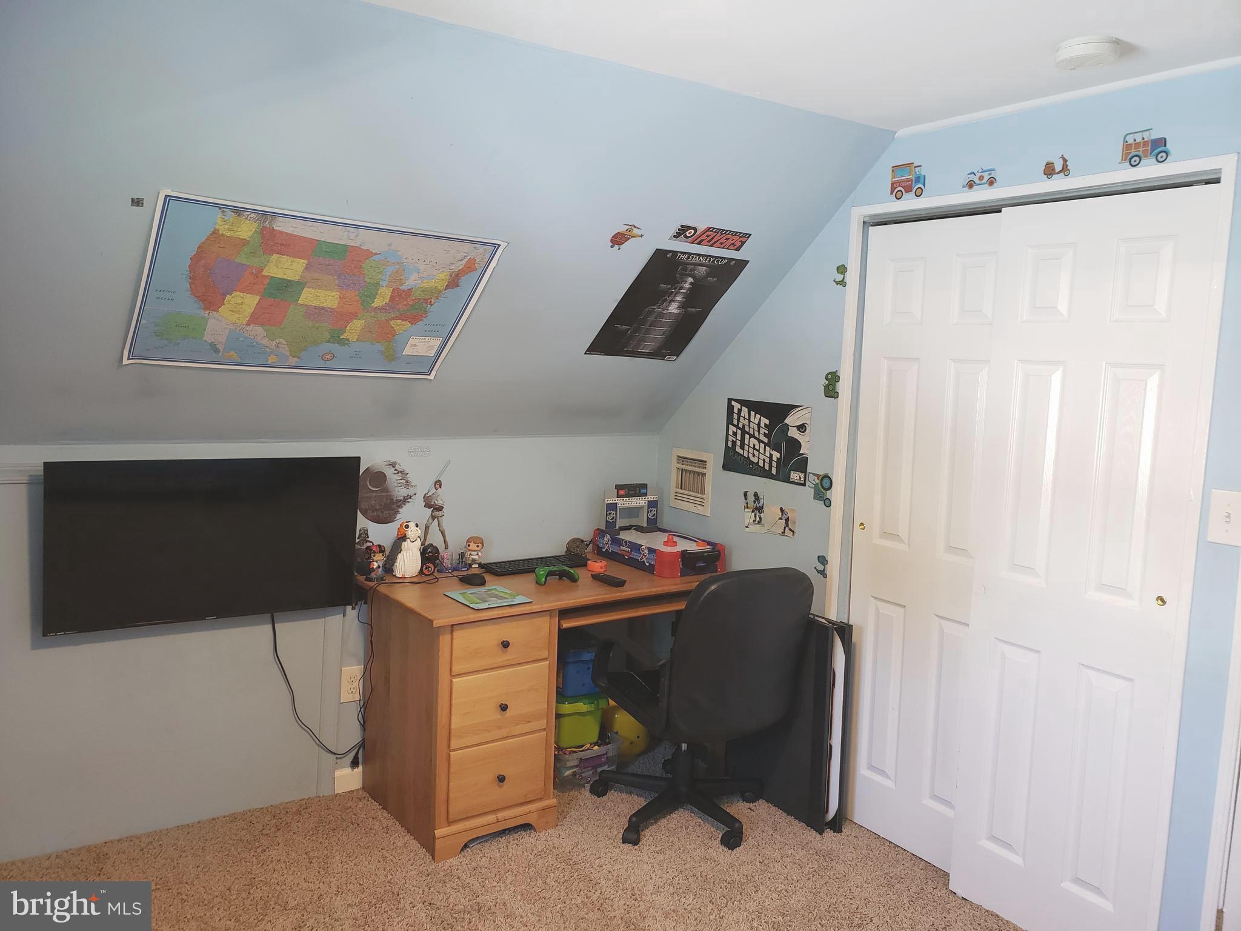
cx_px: 620
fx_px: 932
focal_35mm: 26
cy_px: 466
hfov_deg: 67.3
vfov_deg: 53.1
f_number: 2.4
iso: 250
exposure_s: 1/30
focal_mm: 4.3
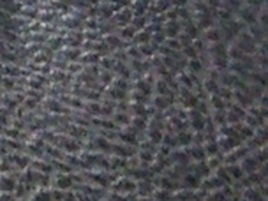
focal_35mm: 237
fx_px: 1835
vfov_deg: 6.0
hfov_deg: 8.0
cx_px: -277
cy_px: -275
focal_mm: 4
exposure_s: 1/23
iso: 408
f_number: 2.2
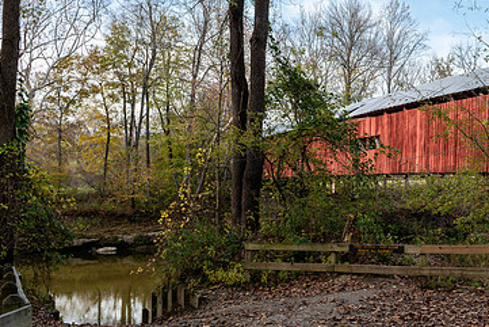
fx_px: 598
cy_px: 132
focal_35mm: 44
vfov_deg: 30.5
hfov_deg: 42.8
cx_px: 381
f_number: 8
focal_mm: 27
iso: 400
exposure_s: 1/200
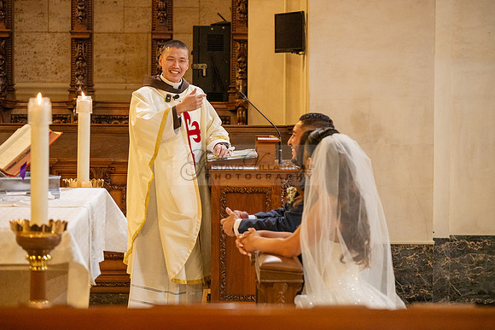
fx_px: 1417
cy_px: 165
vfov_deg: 13.3
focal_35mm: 103
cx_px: 248
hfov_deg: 19.8
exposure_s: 1/200
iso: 3200
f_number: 4
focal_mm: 103
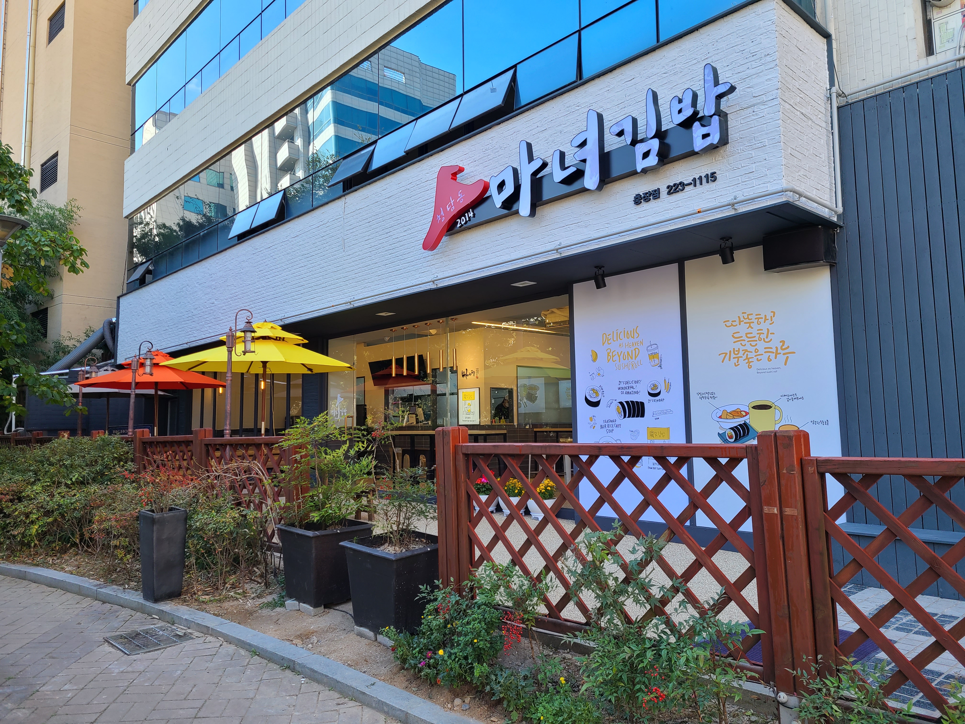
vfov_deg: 53.1
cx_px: 482
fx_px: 725
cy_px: 362
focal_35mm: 26
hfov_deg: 67.3
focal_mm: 5.4
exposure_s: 1/222
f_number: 1.8
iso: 40
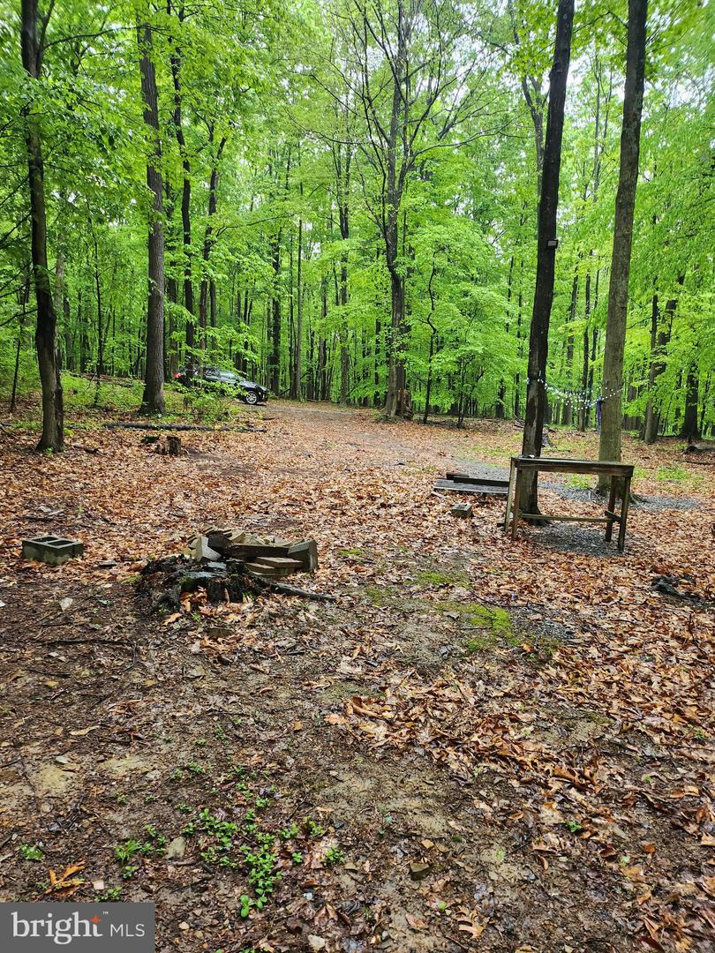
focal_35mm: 24
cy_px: 476
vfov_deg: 71.6
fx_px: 661
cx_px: 358
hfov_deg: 56.8
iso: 160
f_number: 1.8
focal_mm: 5
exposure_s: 1/120
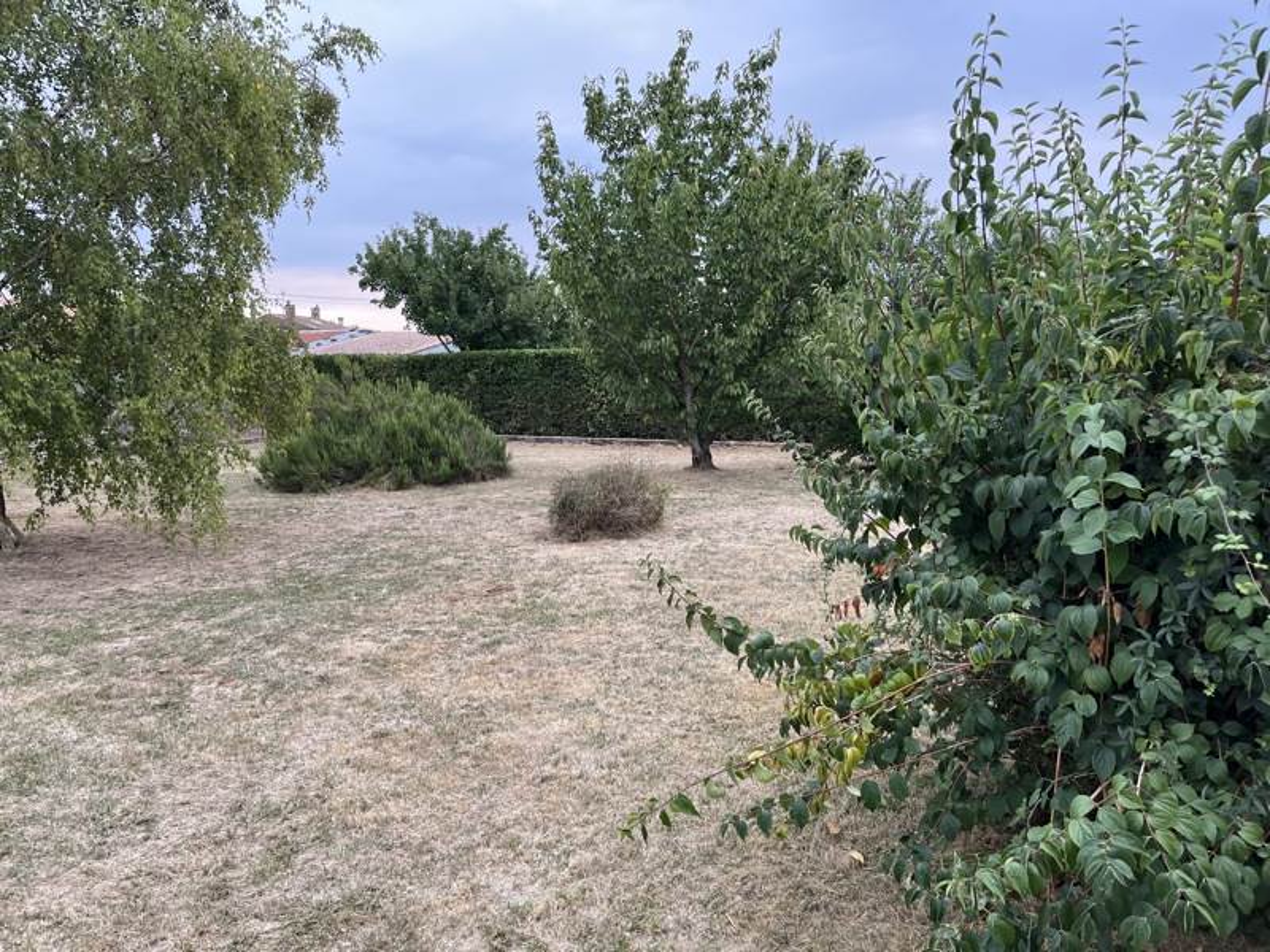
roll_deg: +0.5
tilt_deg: -7.6
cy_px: 476
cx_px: 635
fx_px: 954
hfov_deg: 67.3
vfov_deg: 53.1
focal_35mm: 26
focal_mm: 5.1
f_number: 1.6
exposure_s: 1/592
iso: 50
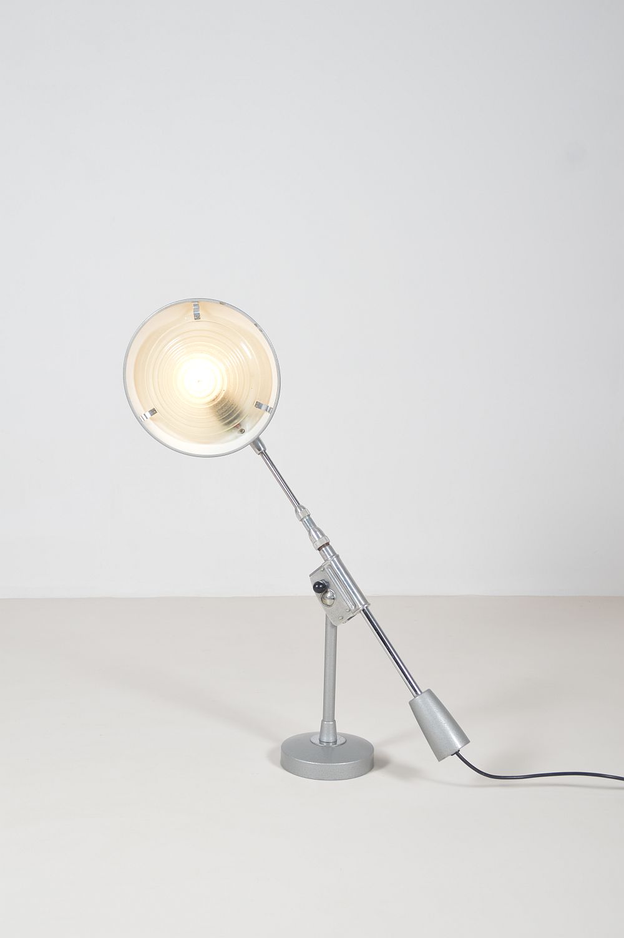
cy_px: 469
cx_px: 312
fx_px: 1250
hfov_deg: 28.0
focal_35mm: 48
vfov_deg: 41.1
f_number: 7.1
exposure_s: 1/125
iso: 100
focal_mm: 32
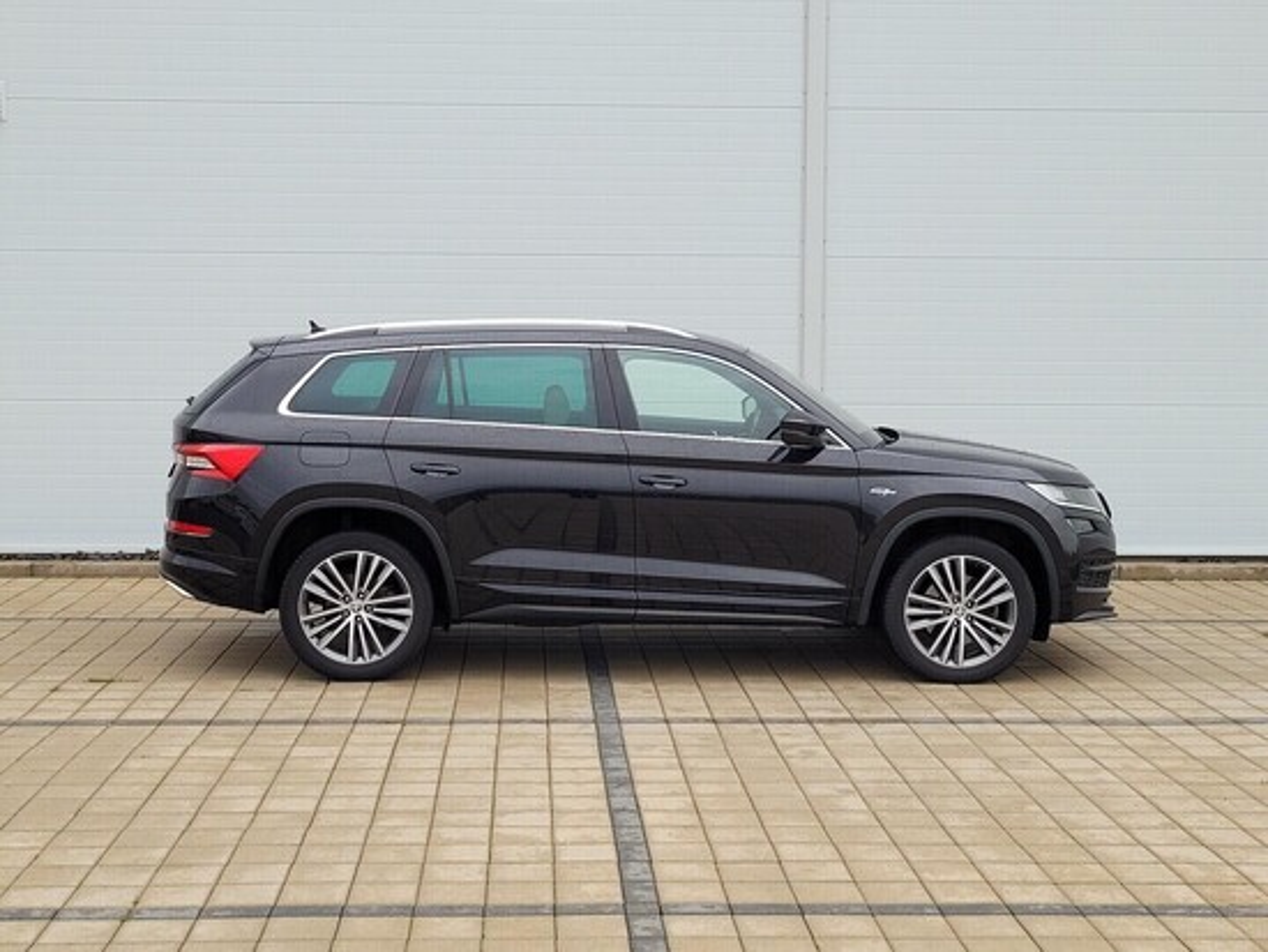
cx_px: 634
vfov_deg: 53.1
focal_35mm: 26
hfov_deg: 67.3
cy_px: 476
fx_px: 953
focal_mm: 5.4
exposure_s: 1/190
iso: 40
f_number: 1.8
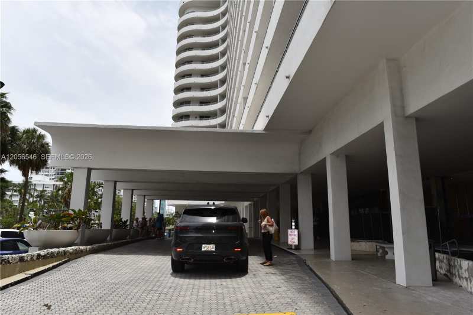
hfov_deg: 73.8
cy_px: 158
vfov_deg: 53.1
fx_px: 315
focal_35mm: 24
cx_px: 236
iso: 100
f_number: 10
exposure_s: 1/200
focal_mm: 24
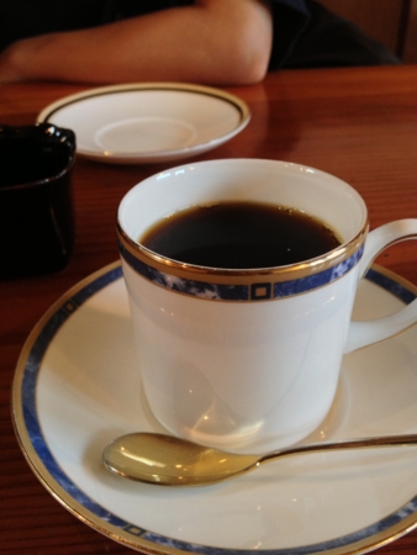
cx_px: 208
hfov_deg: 40.7
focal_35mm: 35
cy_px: 278
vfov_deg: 52.6
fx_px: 562
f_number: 2.4
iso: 160
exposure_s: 1/20
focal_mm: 4.28
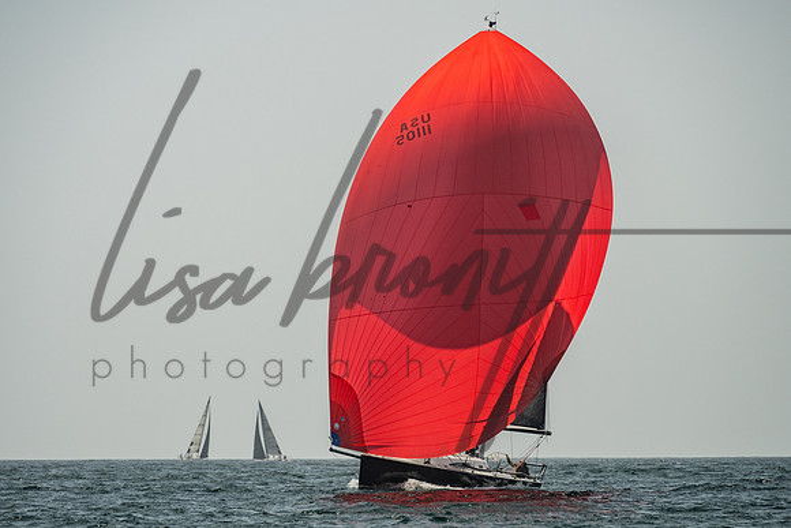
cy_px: 300
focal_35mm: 278
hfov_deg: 7.4
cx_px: 392
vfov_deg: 4.9
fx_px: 6119
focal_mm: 200
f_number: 6.3
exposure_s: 1/1250
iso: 320
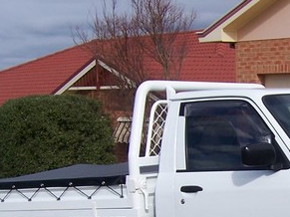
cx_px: 314
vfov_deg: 14.7
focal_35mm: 99
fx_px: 829
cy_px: 215
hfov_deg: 19.1
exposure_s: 1/500
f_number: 4.8
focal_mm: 6
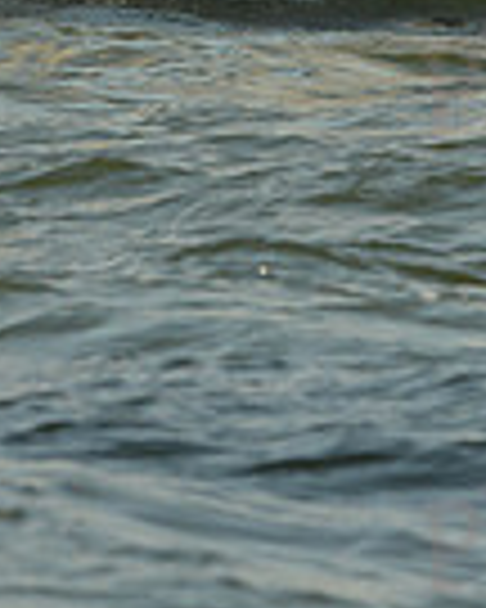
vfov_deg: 2.2
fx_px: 15966
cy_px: -151
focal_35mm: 888
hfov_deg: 1.7
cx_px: 189
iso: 320
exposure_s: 1/1600
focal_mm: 220
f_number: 6.3
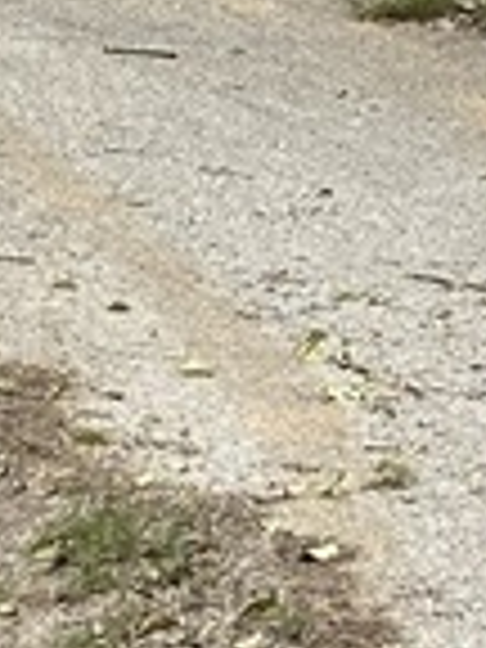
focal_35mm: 195
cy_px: -684
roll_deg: +1.5
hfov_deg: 7.0
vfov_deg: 9.4
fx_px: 3650
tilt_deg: +5.5
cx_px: 1368
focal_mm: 4.25
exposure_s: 1/4808
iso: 32
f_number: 1.8
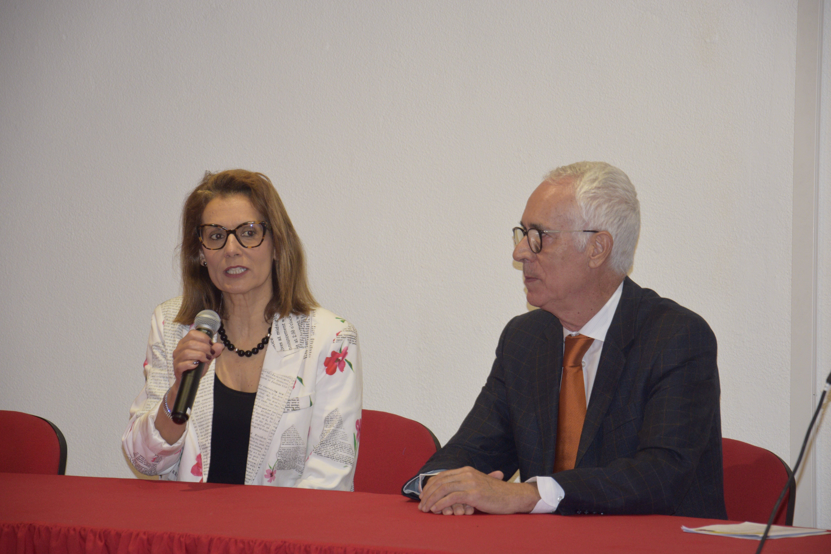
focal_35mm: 138
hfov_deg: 14.9
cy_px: 277
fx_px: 3185
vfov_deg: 9.9
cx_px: 416
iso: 800
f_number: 5.6
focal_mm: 92
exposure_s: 1/30
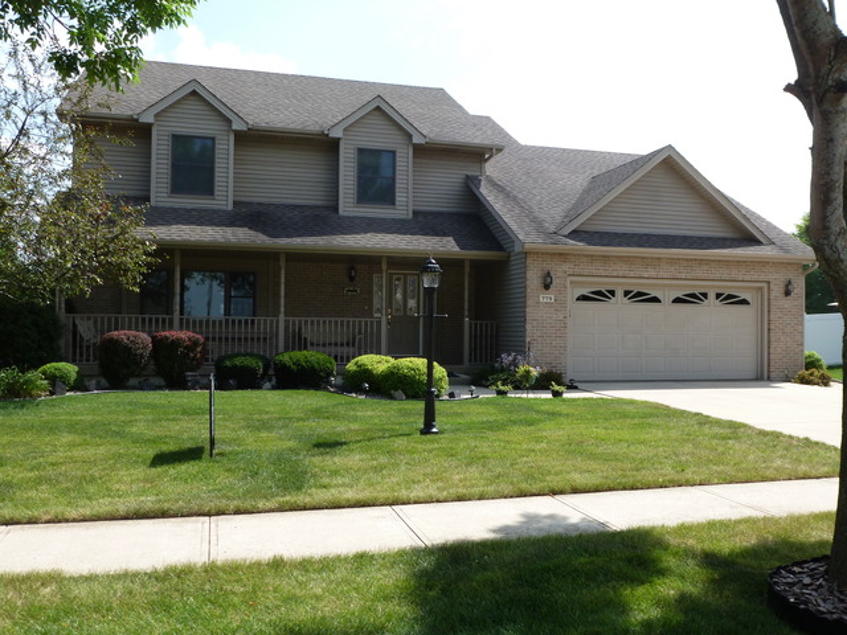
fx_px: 734
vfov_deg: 46.8
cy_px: 318
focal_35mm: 30
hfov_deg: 60.0
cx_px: 424
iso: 100
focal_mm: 5.4
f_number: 4
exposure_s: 1/400
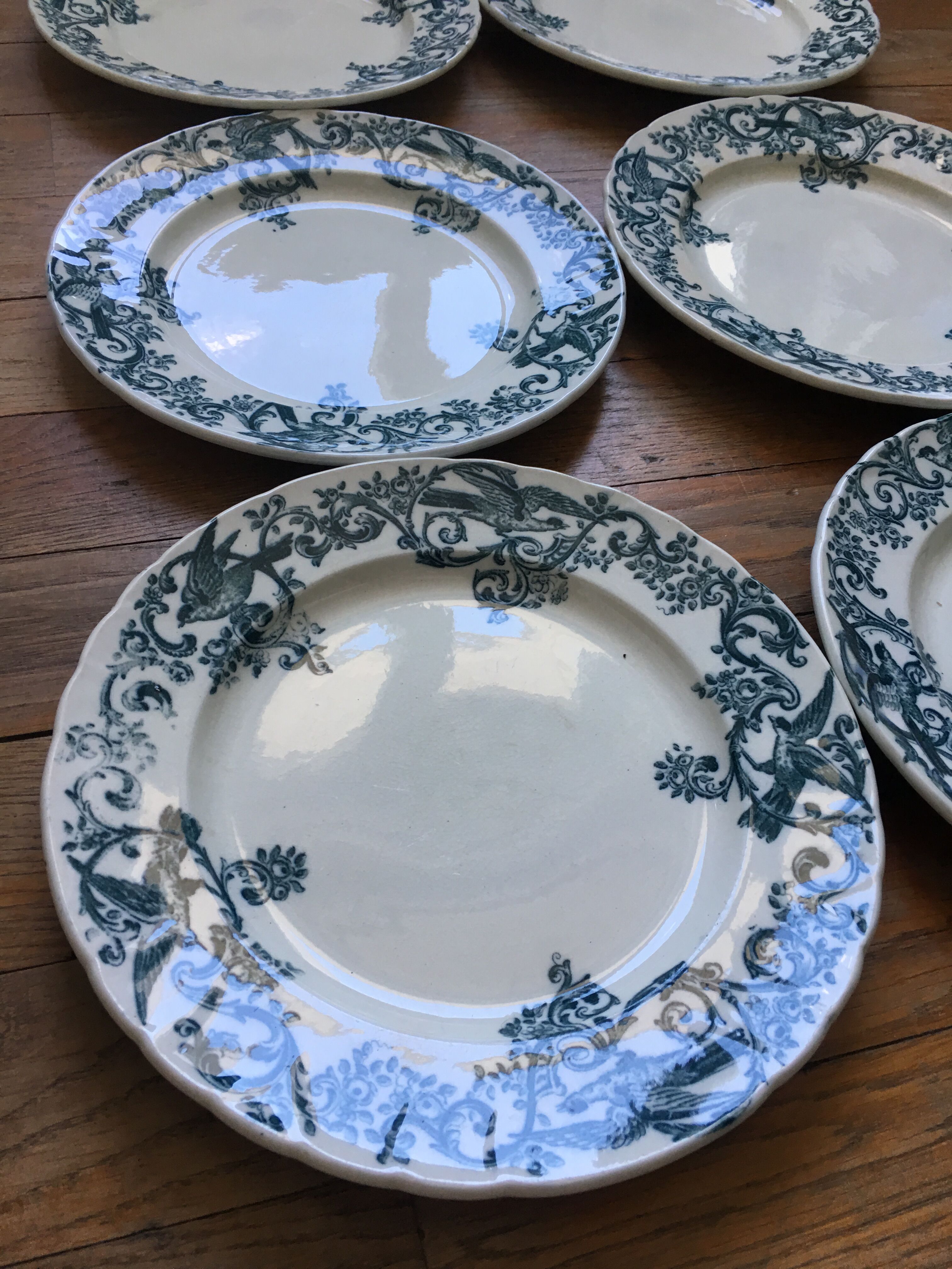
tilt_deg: -50.3
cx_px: 476
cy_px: 634
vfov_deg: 61.7
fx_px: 1063
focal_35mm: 29
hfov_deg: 48.2
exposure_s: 1/33
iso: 32
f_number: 2.2
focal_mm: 4.15
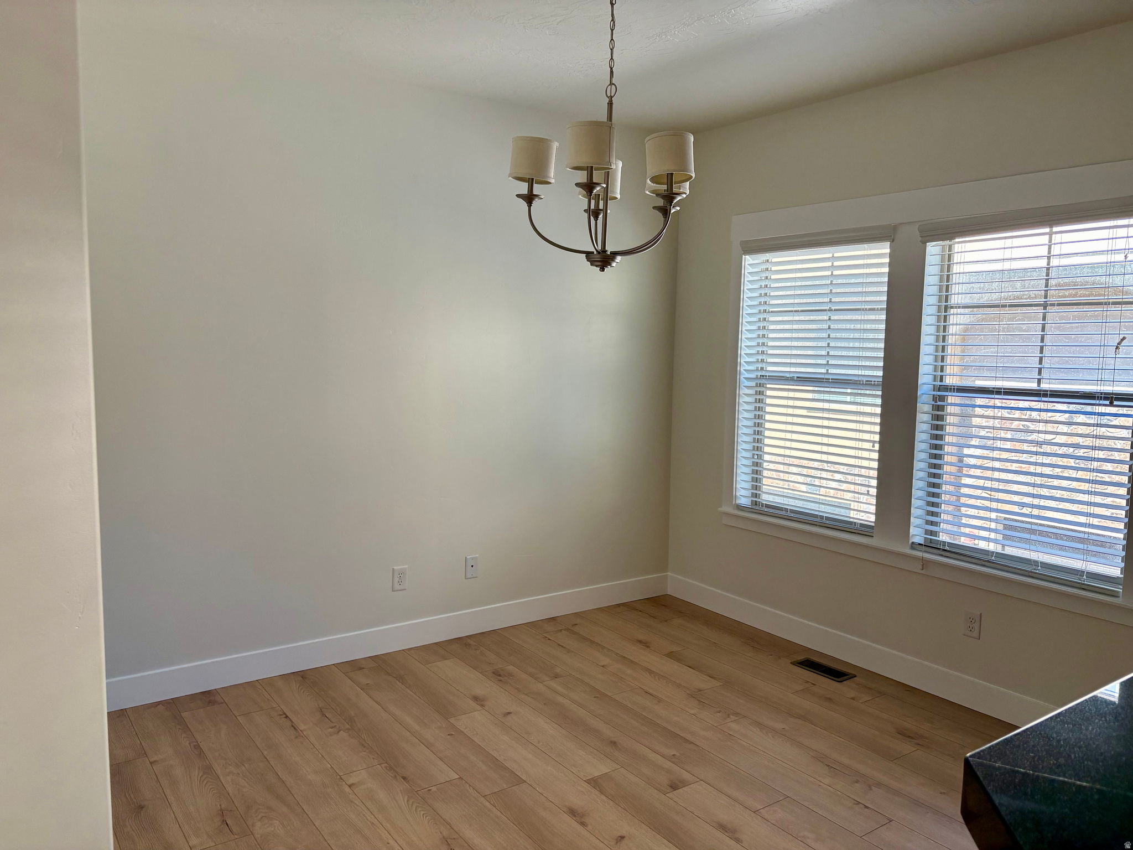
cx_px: 566
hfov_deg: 67.3
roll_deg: -0.9
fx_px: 851
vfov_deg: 53.1
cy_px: 425
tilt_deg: -5.5
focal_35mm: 26
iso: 125
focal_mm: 5.96
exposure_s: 1/227
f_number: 1.6
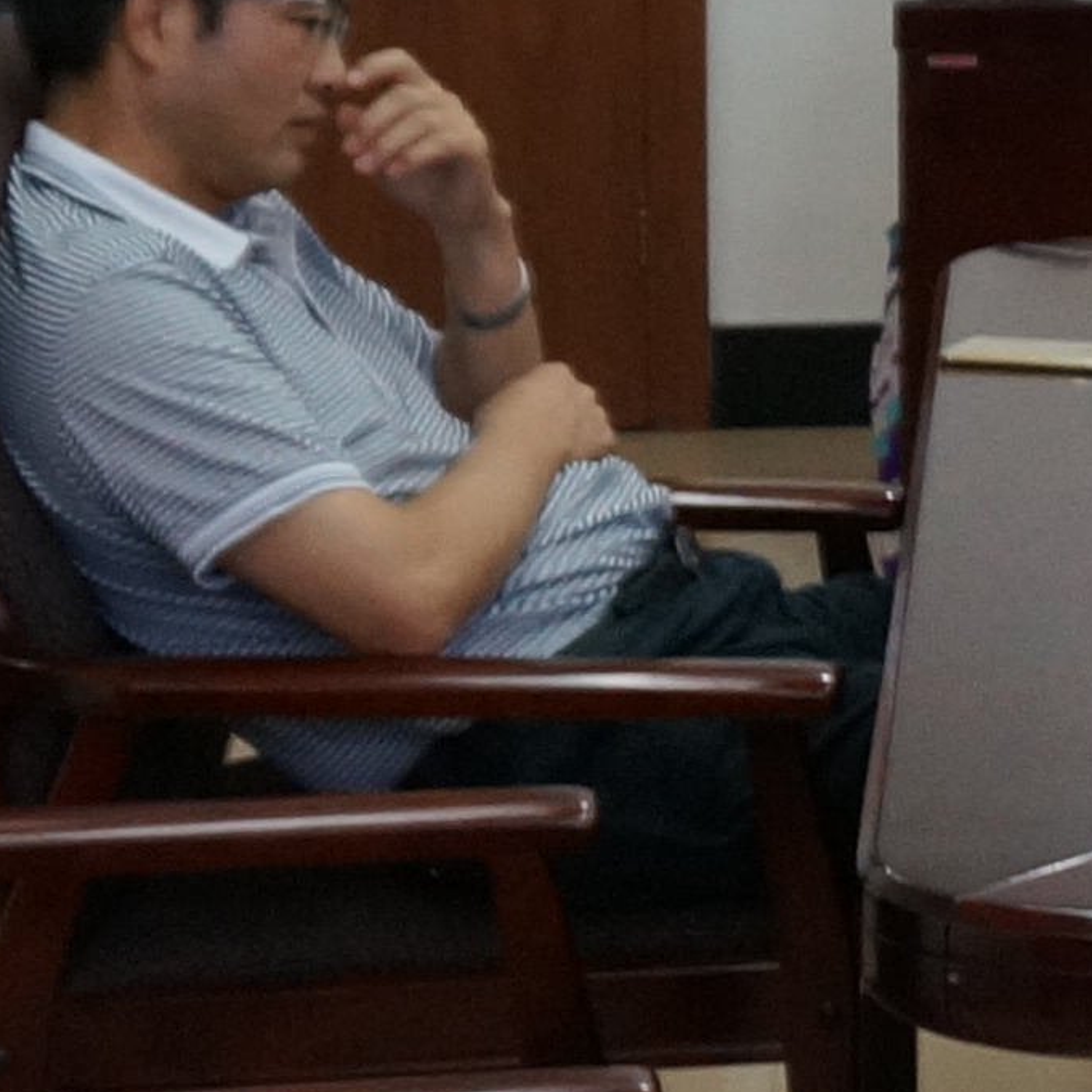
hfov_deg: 10.5
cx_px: 2485
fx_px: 5246
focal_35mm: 147
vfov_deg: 11.7
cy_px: -143
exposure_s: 1/60
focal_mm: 16
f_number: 4
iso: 640
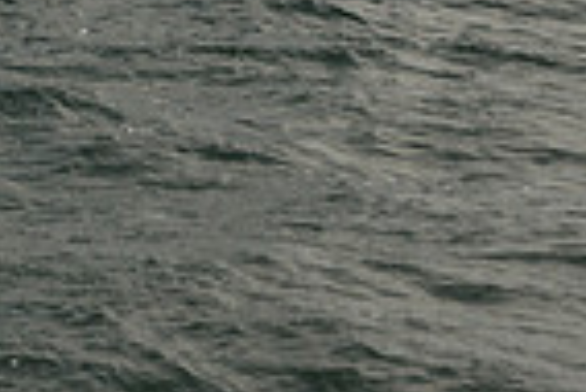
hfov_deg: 6.1
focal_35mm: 334
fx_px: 5442
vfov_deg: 4.0
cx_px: 2
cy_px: -751
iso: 250
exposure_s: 1/640
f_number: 7.1
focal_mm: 82
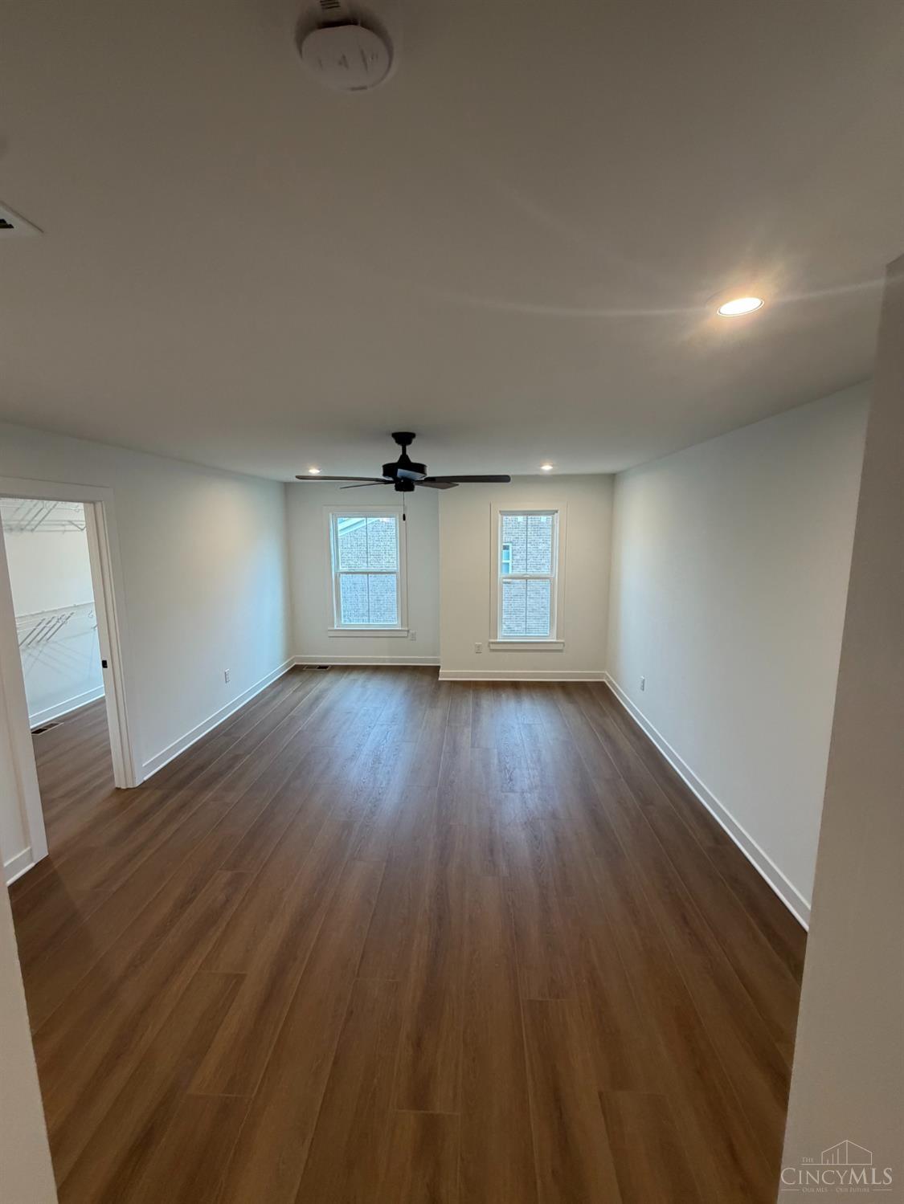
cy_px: 602
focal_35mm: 14
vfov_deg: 102.0
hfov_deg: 85.7
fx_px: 487
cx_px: 452
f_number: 2.2
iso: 320
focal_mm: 2.22
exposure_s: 1/120
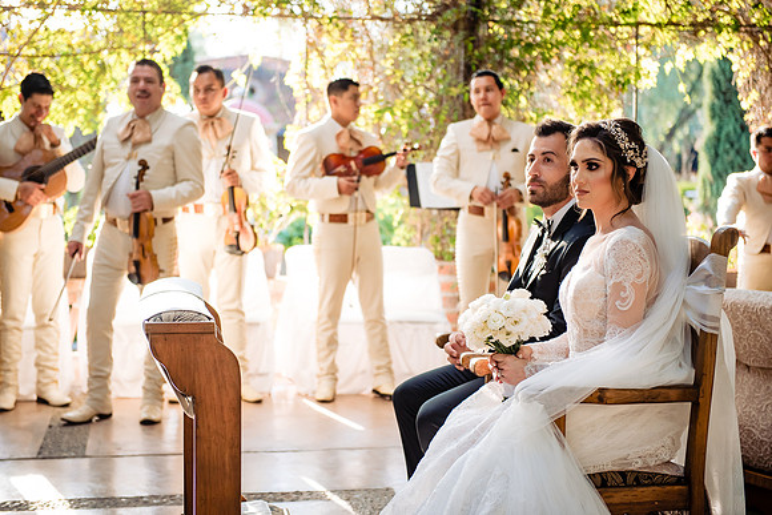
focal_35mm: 70
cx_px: 386
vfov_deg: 19.5
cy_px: 258
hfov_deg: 28.8
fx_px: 1501
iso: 800
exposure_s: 1/320
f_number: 2.8
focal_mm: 70
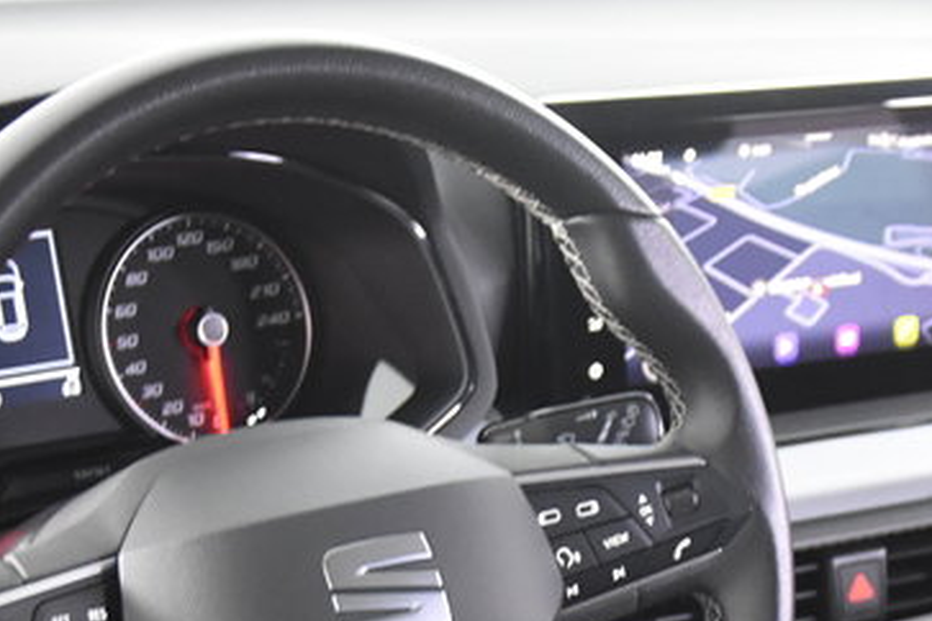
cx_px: 488
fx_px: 2407
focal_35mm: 93
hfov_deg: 21.9
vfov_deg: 14.4
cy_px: 689
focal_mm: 22
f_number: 3
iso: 2800
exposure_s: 1/30
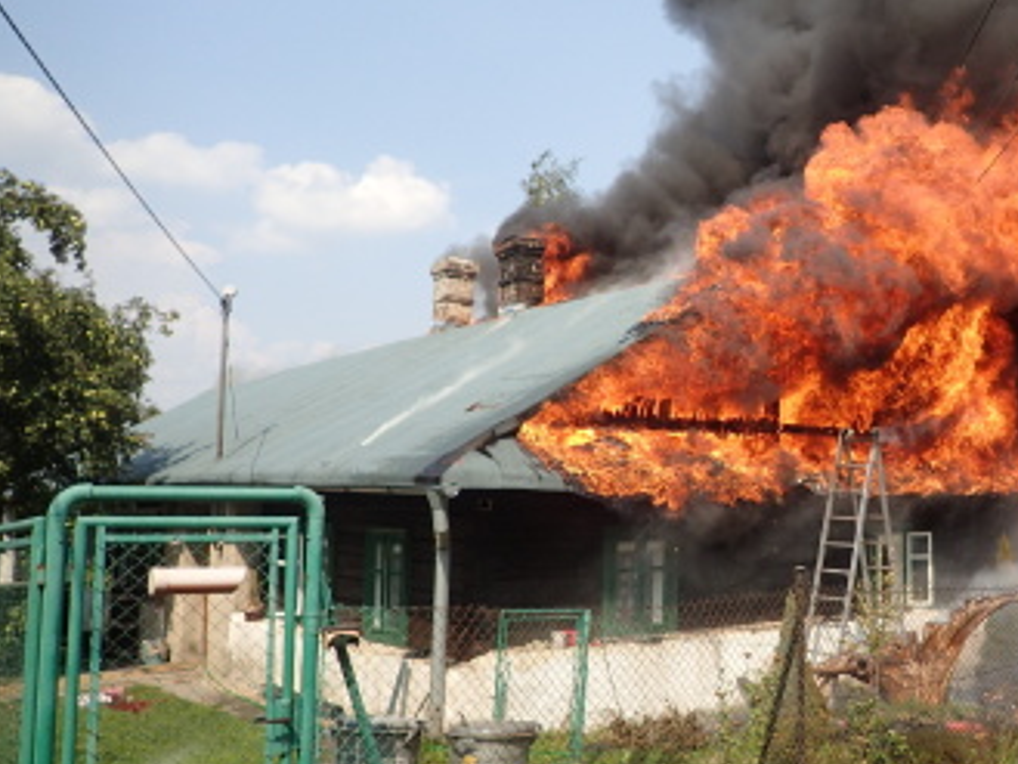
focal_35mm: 38
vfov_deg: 37.7
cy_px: 422
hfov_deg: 47.4
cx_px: 743
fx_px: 1118
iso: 100
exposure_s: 1/2000
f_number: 2
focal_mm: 4.5
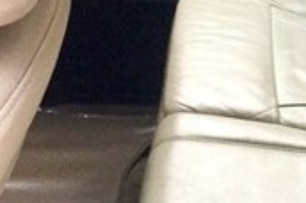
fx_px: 984
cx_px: 463
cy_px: 47
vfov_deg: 11.7
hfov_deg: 16.1
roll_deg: -7.5
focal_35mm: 116
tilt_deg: -26.1
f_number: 2.2
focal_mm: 4.15
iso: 160
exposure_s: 1/33
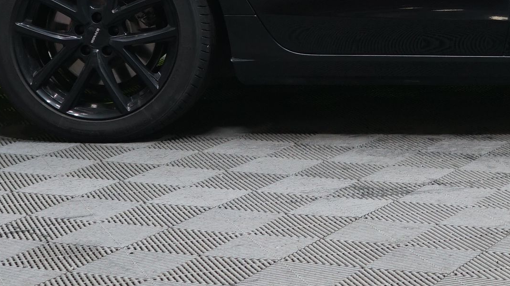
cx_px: 564
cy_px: -132
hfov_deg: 16.9
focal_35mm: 123
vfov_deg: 9.6
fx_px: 1663
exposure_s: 1/20
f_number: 4.5
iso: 640
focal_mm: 32
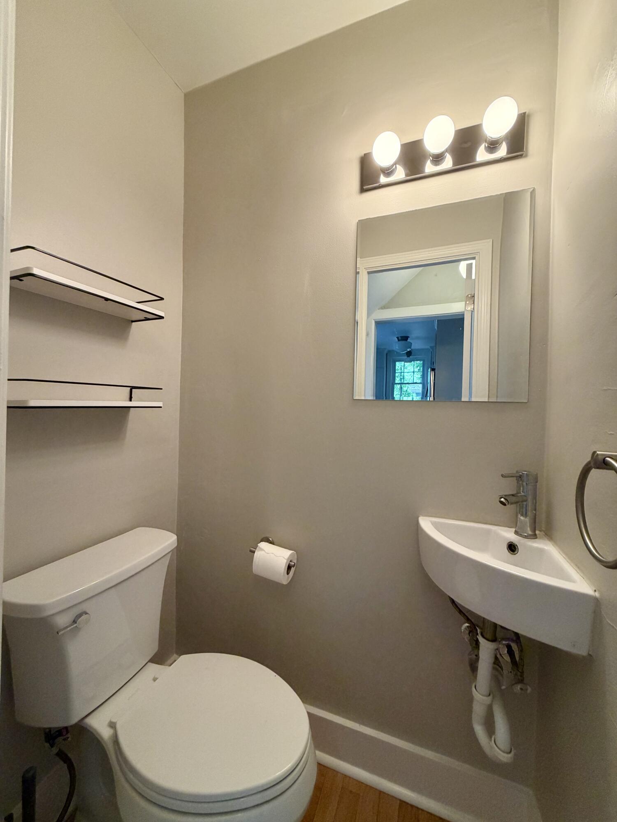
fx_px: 333
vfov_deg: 102.1
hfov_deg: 85.7
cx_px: 308
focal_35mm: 14
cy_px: 411
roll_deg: -1.6
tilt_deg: -0.4
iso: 160
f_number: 2.2
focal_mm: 2.22
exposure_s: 1/60
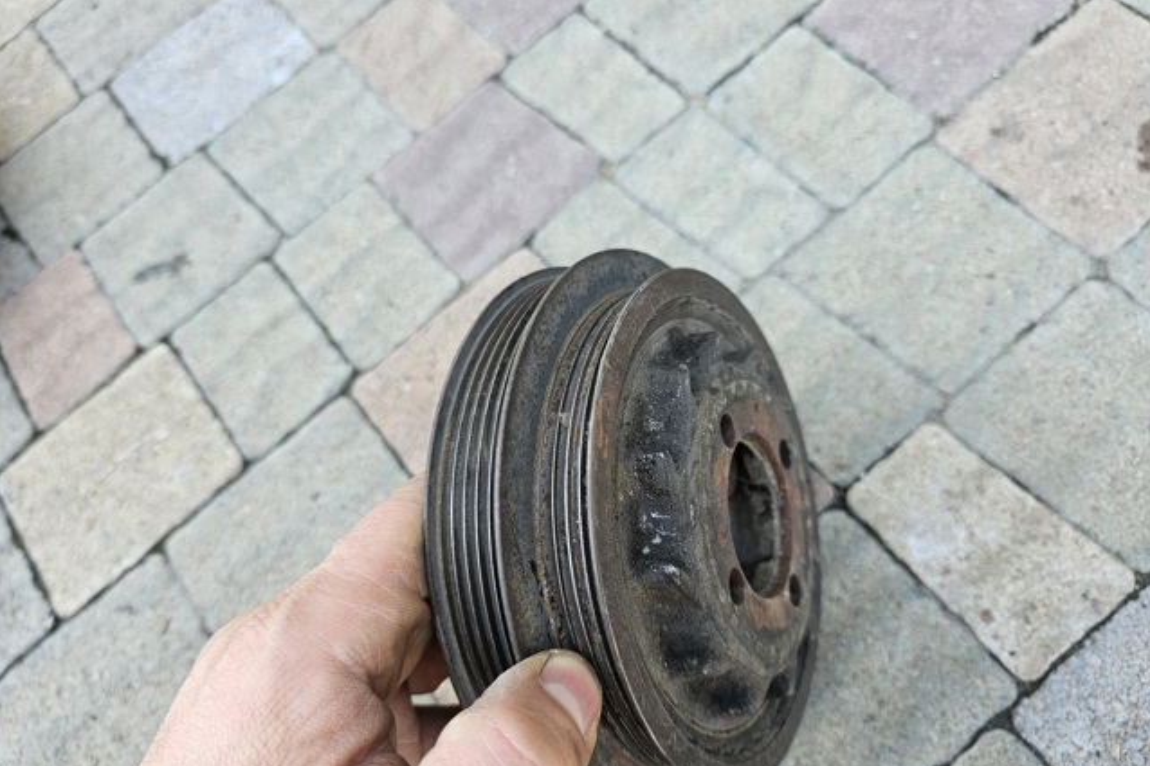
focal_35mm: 24
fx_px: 766
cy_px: 400
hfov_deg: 73.8
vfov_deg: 53.1
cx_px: 575
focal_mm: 6.3
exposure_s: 1/190
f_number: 1.7
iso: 50
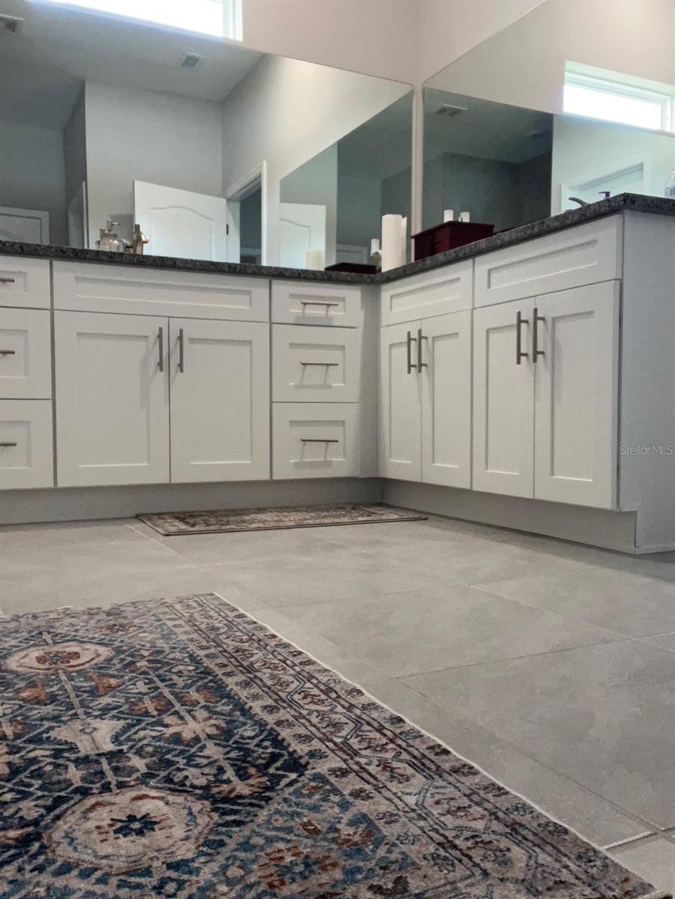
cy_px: 450
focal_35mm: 30
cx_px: 338
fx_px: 780
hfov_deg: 46.8
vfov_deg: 60.0
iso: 200
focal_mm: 2.71
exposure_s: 1/60
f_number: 2.2
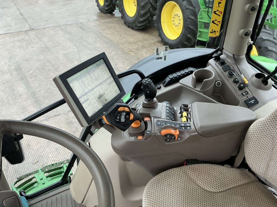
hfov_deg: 63.4
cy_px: 104
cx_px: 138
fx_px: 224
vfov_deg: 49.7
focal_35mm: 28
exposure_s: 1/178
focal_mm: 3
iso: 20
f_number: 1.8
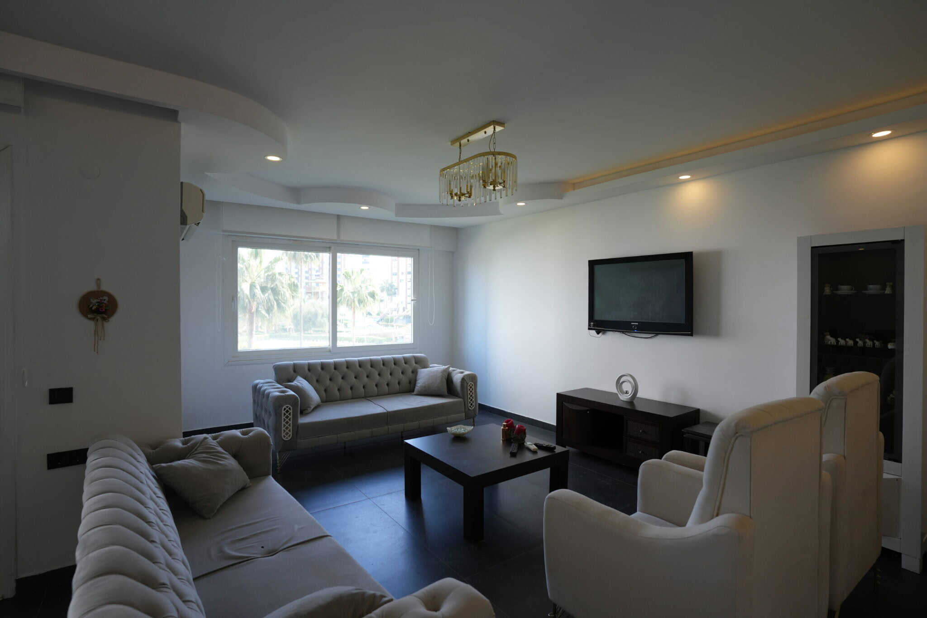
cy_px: 309
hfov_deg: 93.3
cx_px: 464
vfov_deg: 70.4
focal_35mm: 17
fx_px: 438
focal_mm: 17
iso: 320
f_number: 4
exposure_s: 1/160
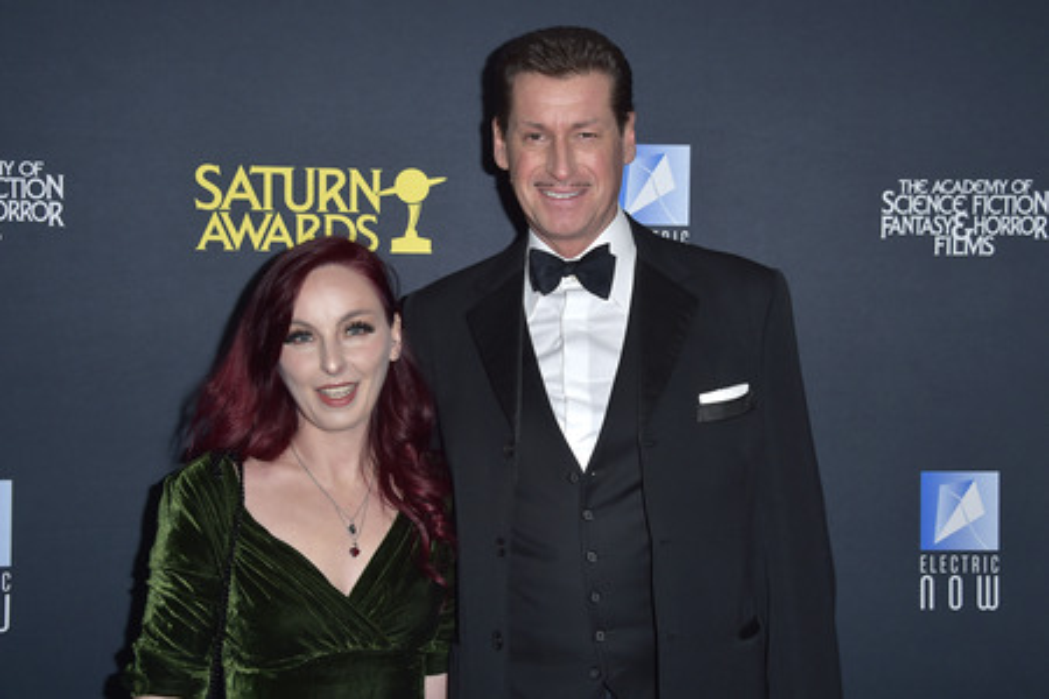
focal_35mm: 55
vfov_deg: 24.6
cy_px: 350
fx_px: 1603
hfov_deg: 36.2
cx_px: 524
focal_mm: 55
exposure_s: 1/250
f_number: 6.3
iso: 250
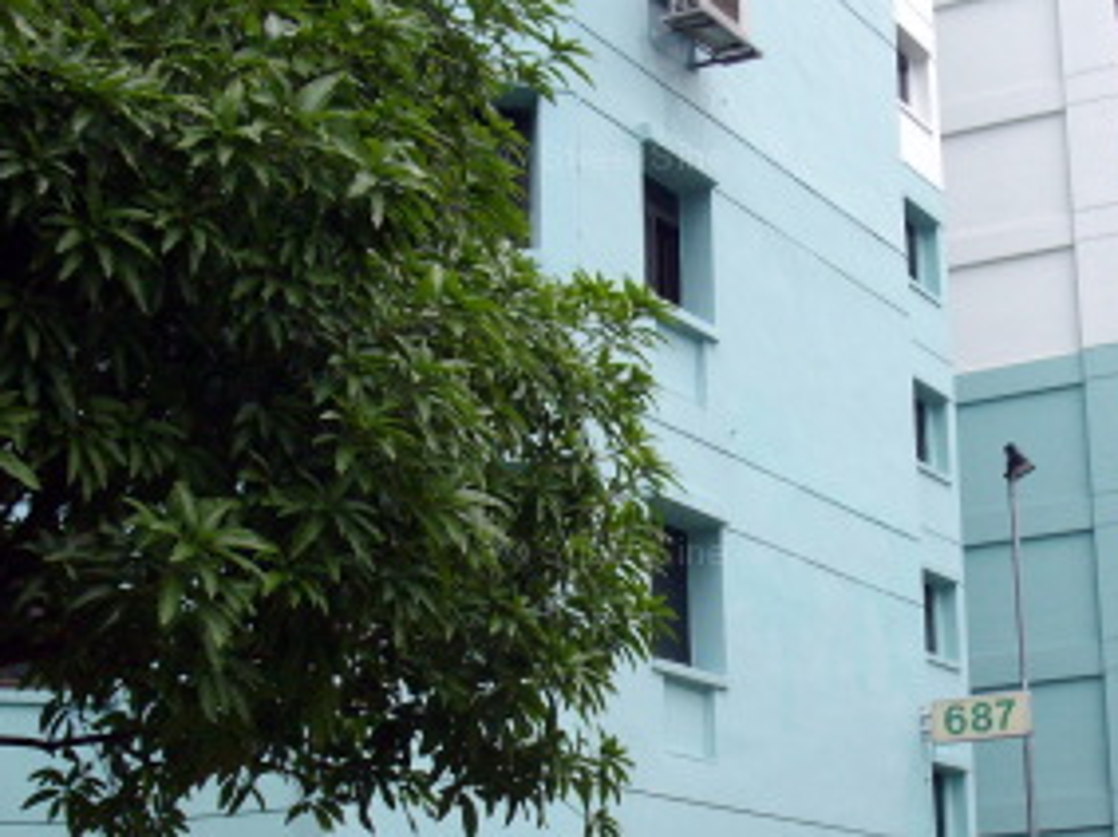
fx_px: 2324
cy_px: 557
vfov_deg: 20.4
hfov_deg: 26.8
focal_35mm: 72
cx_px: 794
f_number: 2.8
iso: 160
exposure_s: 1/80
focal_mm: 6.2
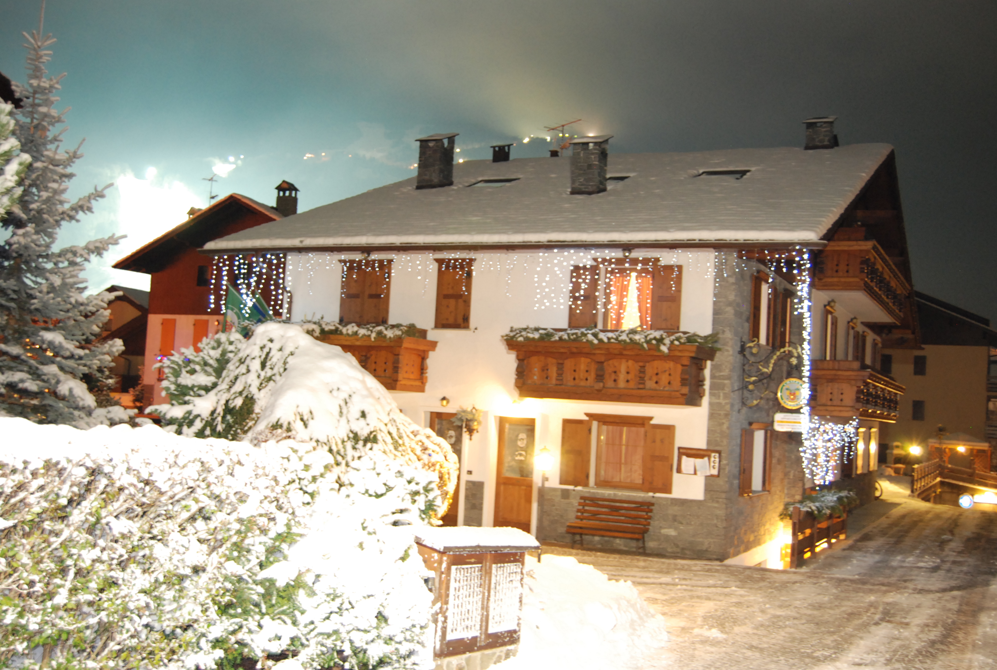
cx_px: 498
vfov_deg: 34.4
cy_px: 335
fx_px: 1082
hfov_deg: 49.5
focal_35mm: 39
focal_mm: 26
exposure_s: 1/1.6
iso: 800
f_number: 5
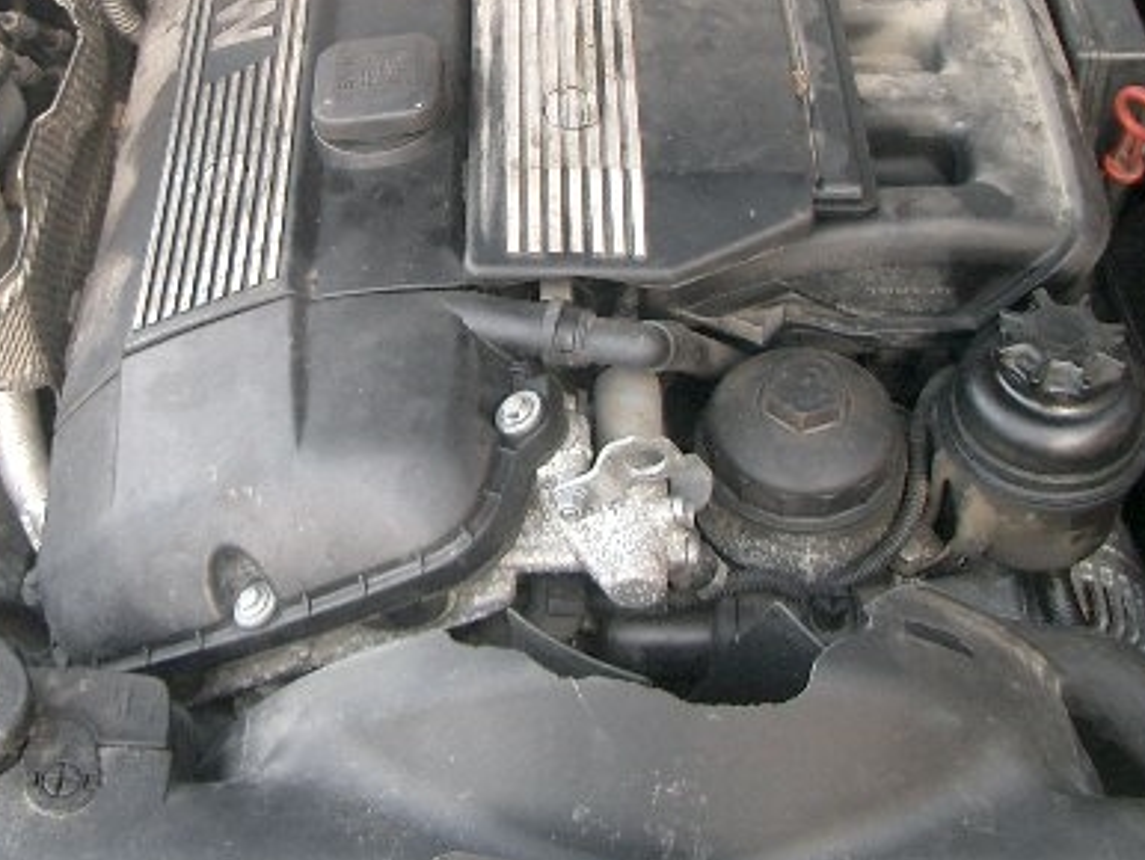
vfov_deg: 24.9
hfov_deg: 32.9
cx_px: 383
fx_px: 1920
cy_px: 175
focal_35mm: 58
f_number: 2.6
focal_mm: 5.8
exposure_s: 1/60
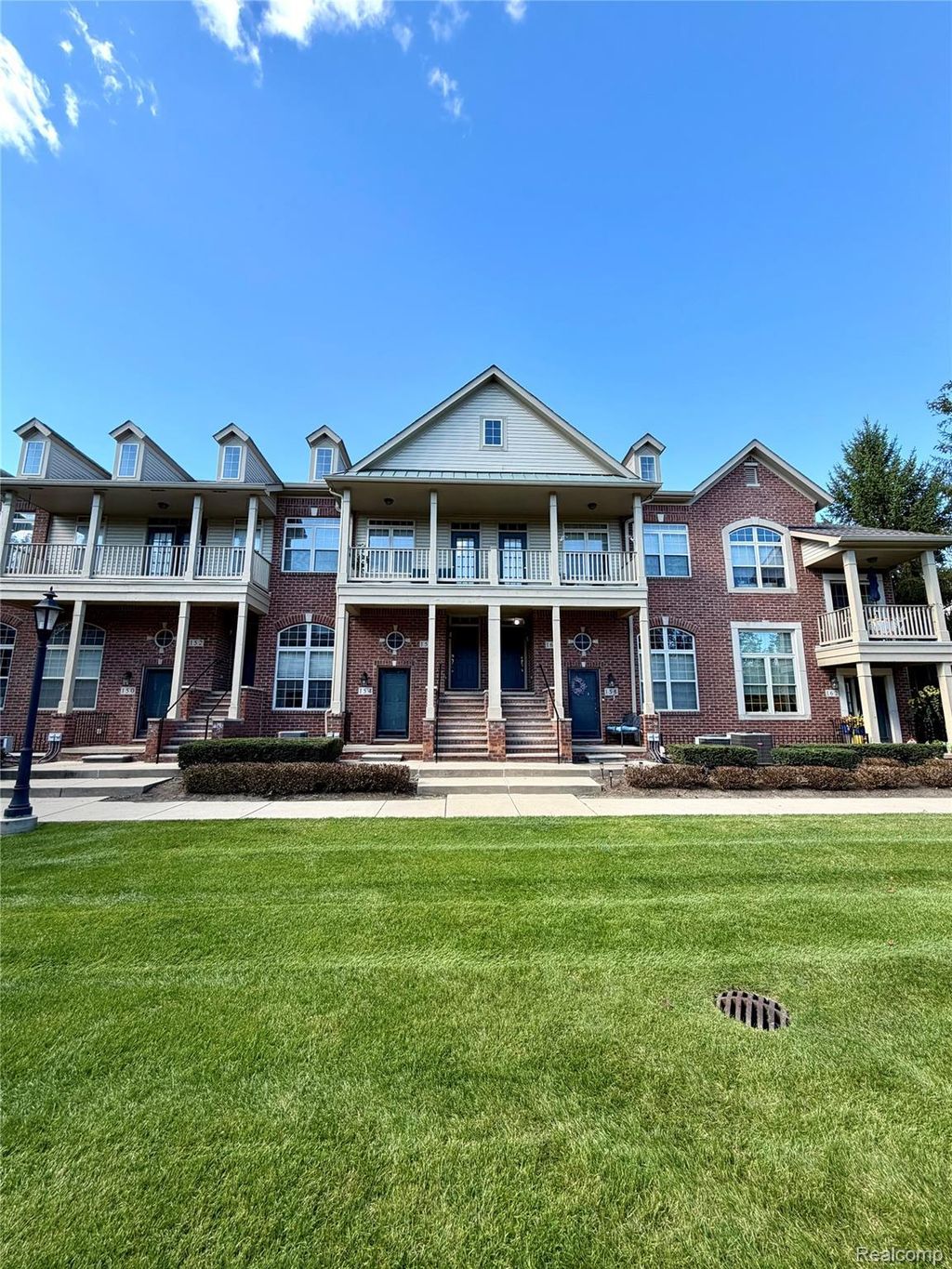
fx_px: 513
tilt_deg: +10.9
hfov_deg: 85.7
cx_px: 476
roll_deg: +0.5
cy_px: 634
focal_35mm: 14
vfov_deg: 102.1
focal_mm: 2.22
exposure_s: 1/502
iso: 64
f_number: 2.2
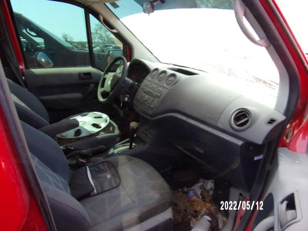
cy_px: 116
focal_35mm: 24
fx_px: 214
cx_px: 154
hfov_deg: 71.6
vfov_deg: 56.8
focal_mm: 4.3
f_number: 3.3
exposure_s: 1/70
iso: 80
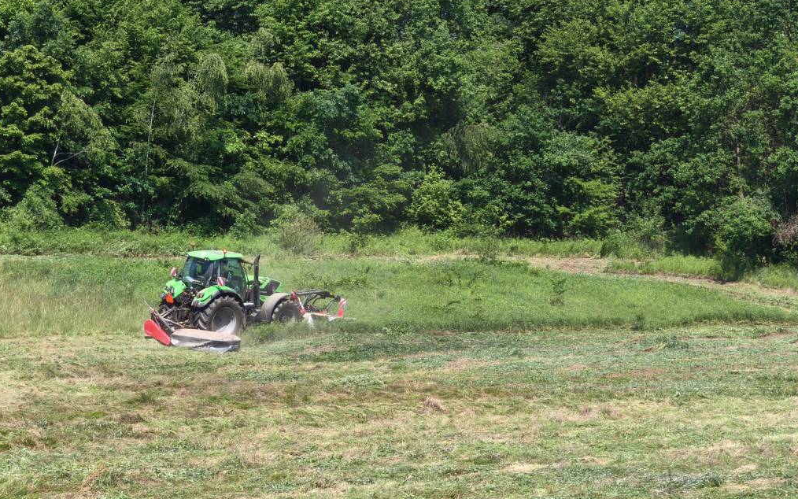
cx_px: 399
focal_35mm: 107
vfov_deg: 12.2
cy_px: 279
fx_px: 2327
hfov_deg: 19.5
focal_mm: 7.1
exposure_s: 1/269
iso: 50
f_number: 1.9
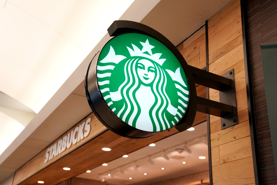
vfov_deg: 30.5
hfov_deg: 44.5
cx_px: 138
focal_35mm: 44
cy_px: 92
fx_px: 339
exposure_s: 1/160
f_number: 5
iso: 1600
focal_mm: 44
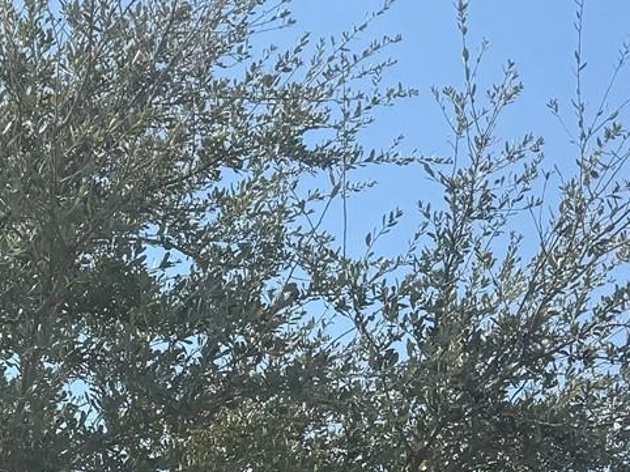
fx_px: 1855
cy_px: 795
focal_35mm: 102
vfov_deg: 13.3
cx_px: 252
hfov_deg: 19.2
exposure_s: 1/2801
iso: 80
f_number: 1.78
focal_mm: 6.76
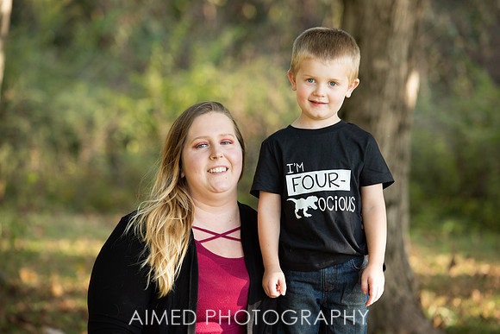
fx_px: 2401
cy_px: 159
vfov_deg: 7.9
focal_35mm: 173
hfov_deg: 11.9
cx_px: 239
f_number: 4.5
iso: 200
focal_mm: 165
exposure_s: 1/200
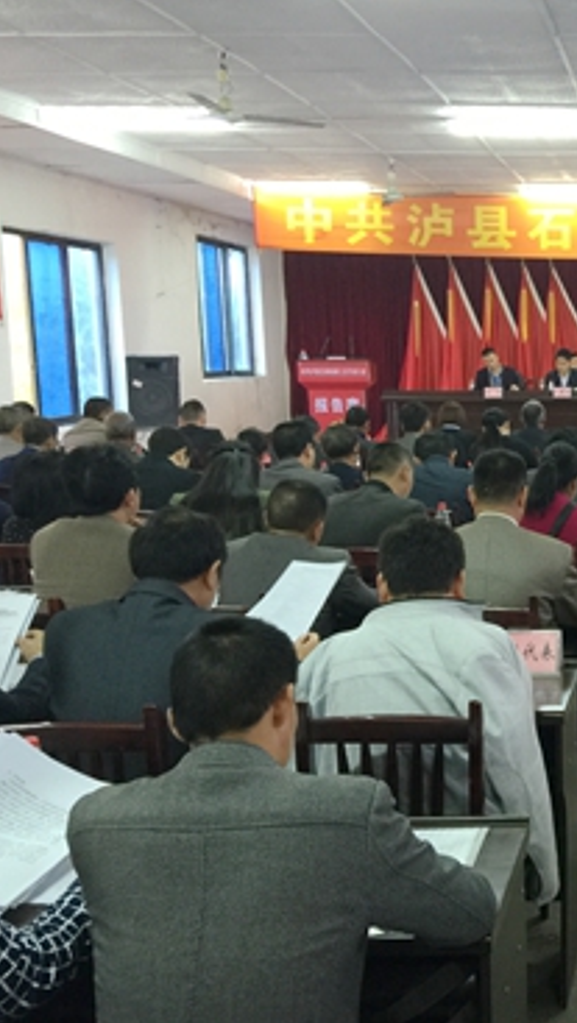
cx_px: 683
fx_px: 1167
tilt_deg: -6.8
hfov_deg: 25.1
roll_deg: +0.0
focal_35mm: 43
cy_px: 514
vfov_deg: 47.3
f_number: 2.2
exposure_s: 1/17
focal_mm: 4.15
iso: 80
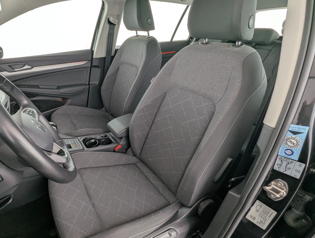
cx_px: 129
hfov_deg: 83.8
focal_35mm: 19
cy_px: 137
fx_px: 173
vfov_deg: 68.4
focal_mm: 2.35
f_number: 2.2
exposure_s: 1/48.4
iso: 54
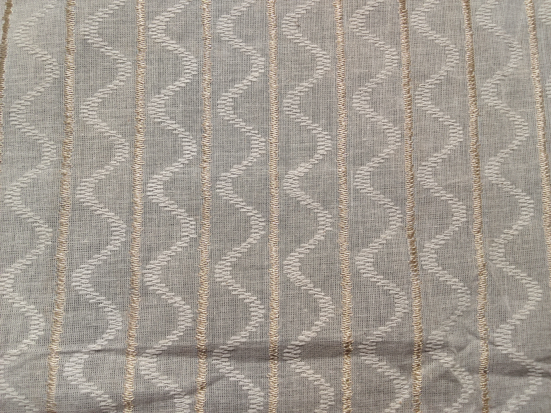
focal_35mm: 26
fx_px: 414
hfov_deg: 67.3
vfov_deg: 53.1
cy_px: 206
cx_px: 276
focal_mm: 2.78
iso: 80
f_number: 2
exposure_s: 1/100
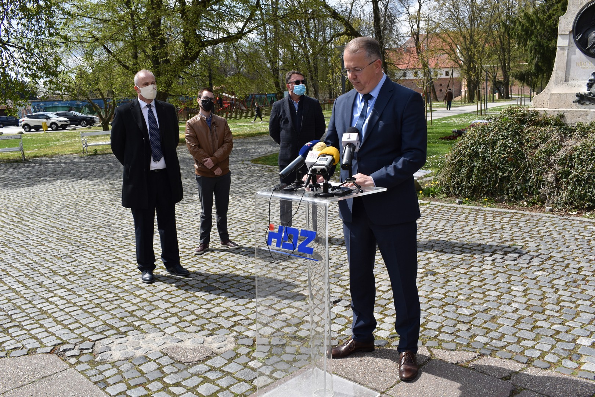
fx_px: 545
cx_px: 298
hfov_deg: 57.2
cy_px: 198
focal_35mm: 33
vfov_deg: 40.0
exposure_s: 1/250
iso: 100
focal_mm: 22
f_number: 8
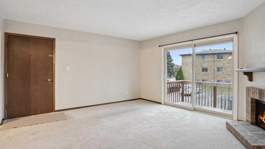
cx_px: 156
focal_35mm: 20
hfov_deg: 85.8
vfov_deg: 55.9
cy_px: 74
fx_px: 141
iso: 400
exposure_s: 1/4
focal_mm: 16
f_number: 9
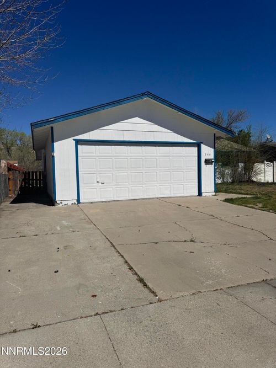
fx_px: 255
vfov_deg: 71.6
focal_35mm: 24
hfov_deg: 56.8
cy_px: 184
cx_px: 138
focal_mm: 6.76
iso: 64
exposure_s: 1/12346
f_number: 1.78
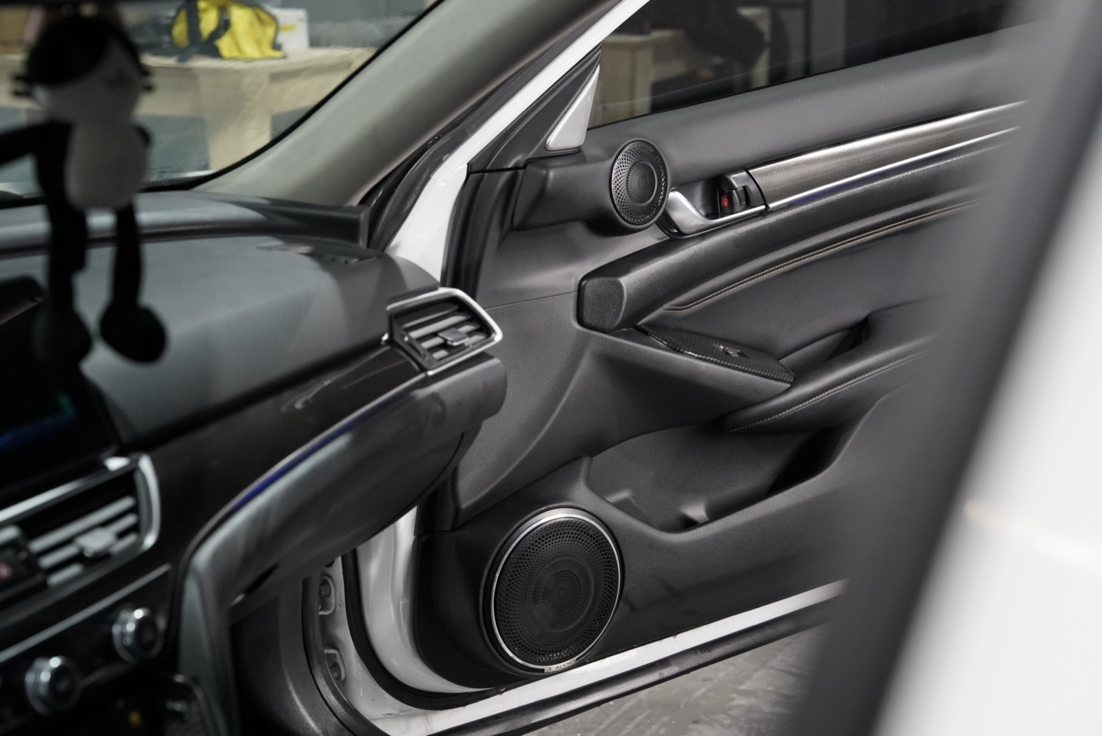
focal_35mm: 70
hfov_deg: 28.8
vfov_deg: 19.5
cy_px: 368
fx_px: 2144
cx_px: 551
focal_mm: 70
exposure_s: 1/125
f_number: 5
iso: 4000
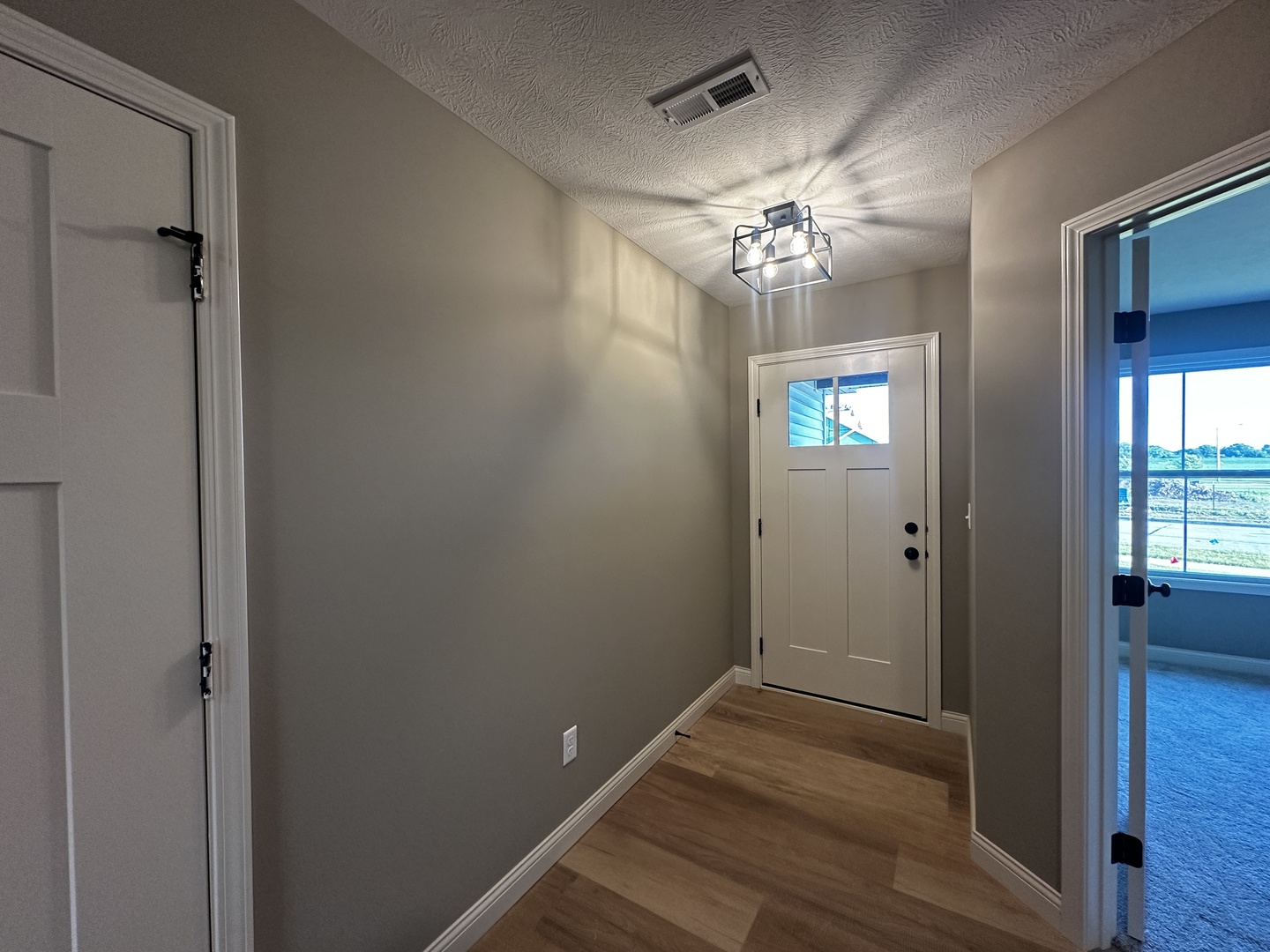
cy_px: 476
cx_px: 635
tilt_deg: -0.9
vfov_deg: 85.7
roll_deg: +0.9
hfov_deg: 102.1
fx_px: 514
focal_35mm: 14
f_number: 2.2
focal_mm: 2.22
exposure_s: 1/120
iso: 200
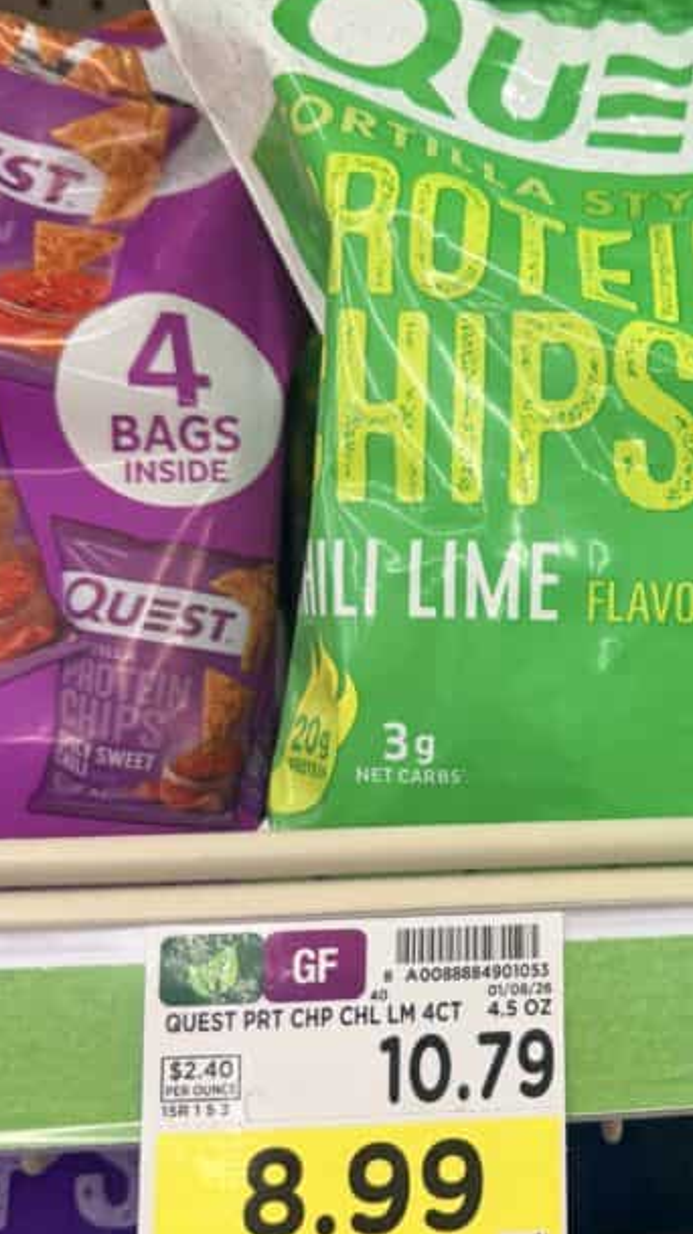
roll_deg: -0.3
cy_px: 626
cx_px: 695
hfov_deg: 25.7
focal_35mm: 44
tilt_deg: -10.1
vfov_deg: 46.4
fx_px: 1439
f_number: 1.78
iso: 80
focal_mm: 6.76
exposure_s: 1/64
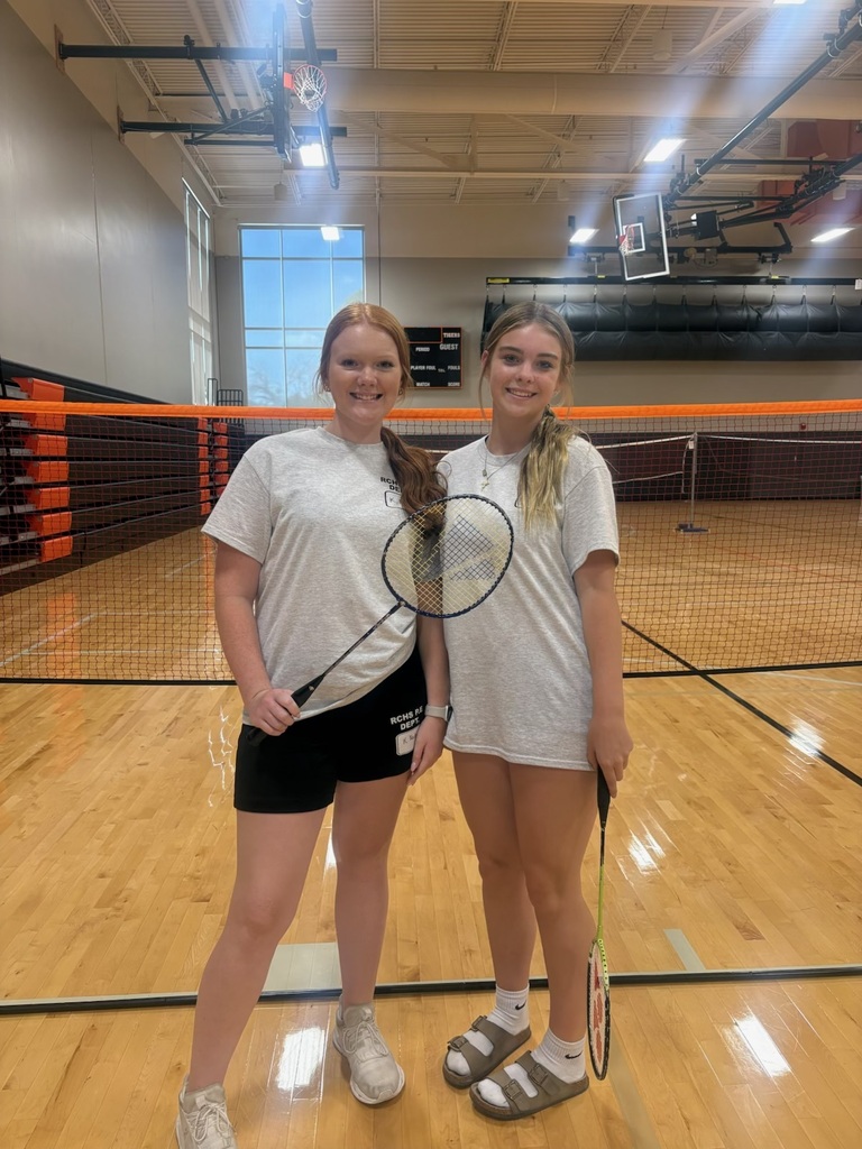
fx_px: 863
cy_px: 574
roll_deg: -0.1
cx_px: 431
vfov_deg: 67.3
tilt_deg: -7.5
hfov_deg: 53.1
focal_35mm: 26
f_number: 1.6
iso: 125
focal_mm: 5.96
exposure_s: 1/158
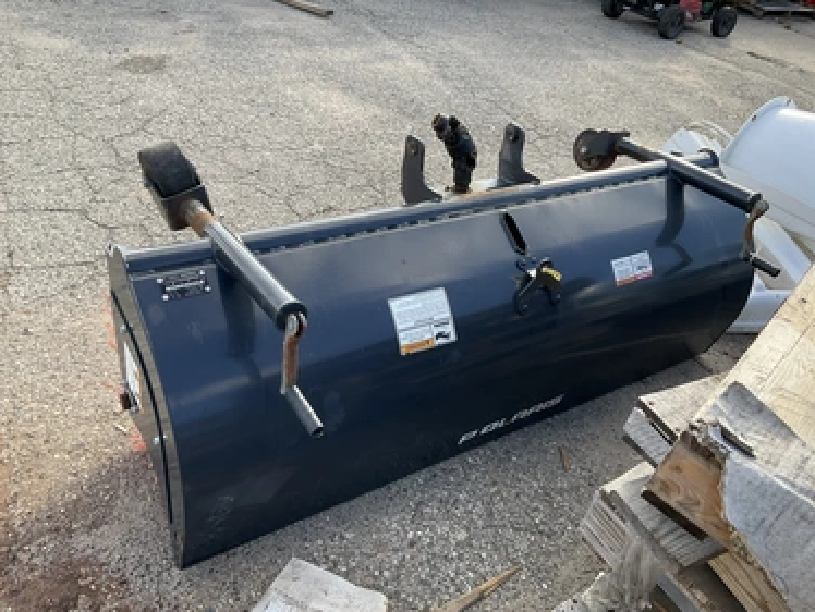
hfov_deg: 58.3
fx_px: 730
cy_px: 305
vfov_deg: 45.5
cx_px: 434
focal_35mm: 31
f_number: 1.8
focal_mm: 3
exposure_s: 1/253
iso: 25
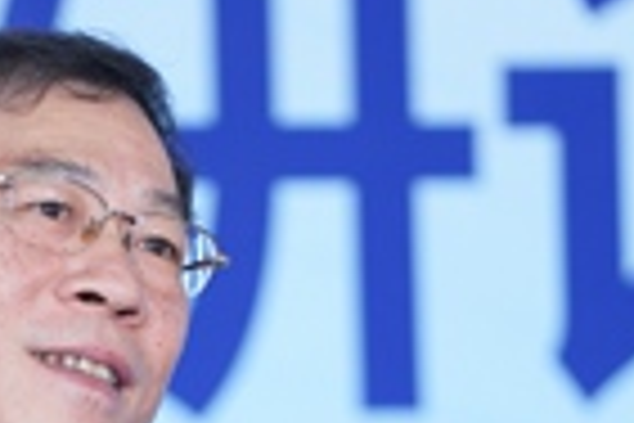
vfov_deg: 2.3
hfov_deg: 3.5
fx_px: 10478
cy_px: 459
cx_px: 256
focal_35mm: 595
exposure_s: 1/200
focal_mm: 186
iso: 1250
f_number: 2.8
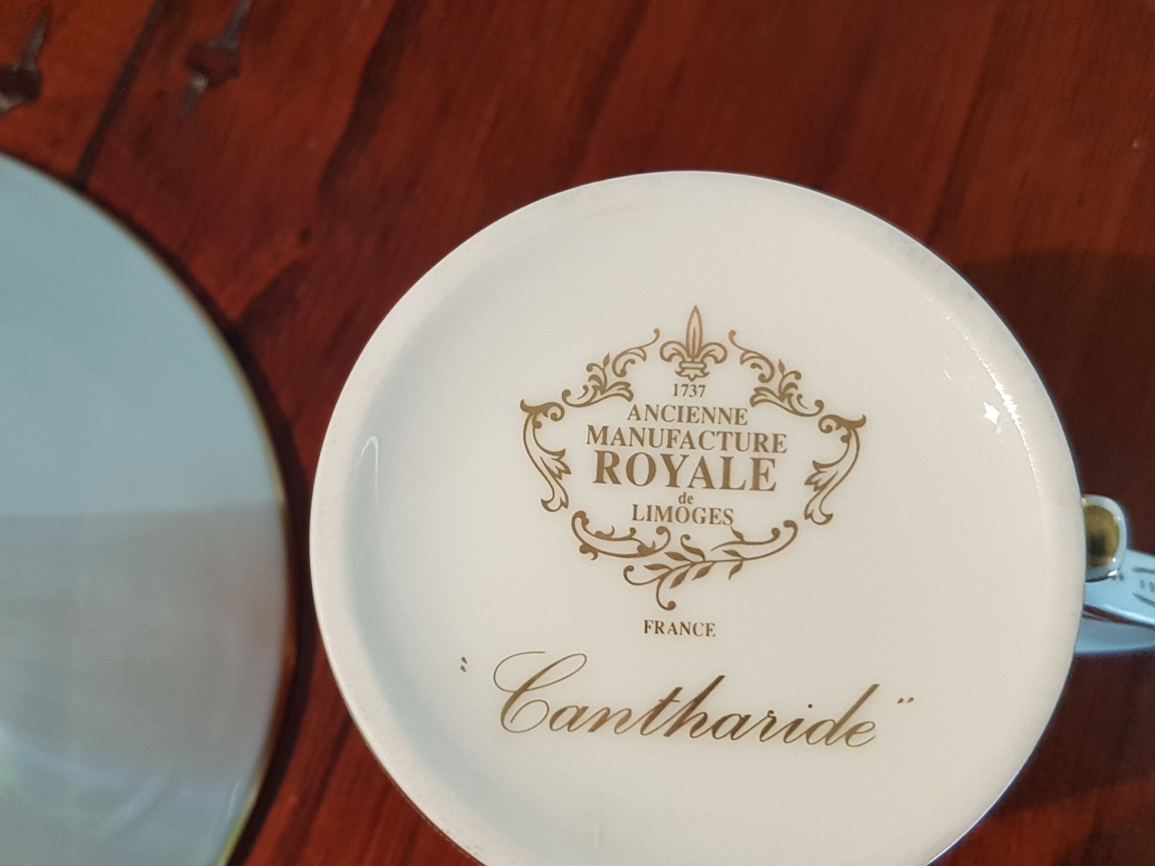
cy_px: 519
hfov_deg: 49.0
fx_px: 1268
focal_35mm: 38
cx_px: 549
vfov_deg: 37.6
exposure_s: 1/60
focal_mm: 4.2
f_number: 1.7
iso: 160
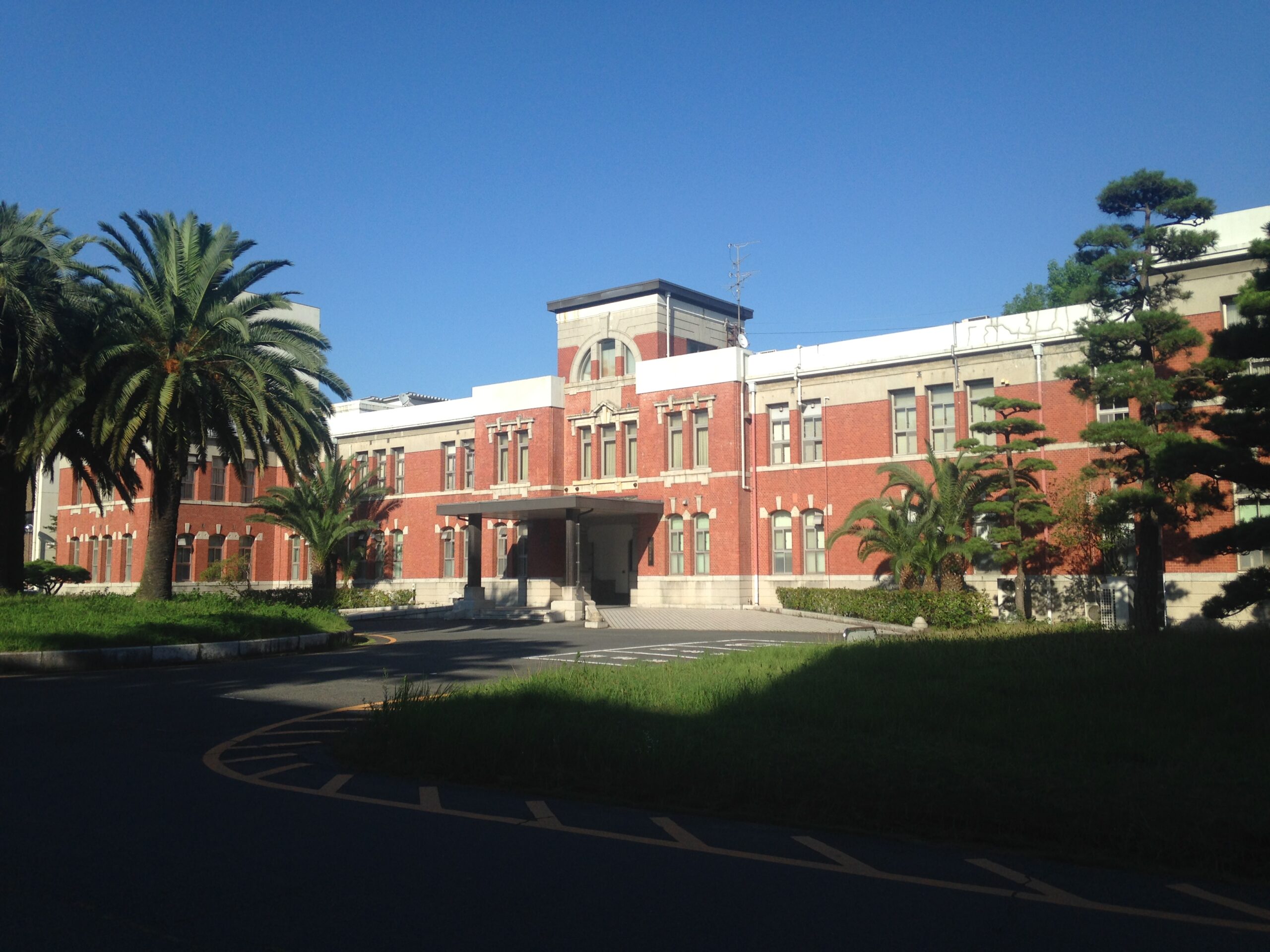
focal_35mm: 33
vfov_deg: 42.9
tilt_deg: +6.7
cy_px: 476
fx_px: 1211
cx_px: 635
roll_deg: -0.6
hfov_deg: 55.4
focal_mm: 4.12
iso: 50
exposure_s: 1/1595
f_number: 2.4
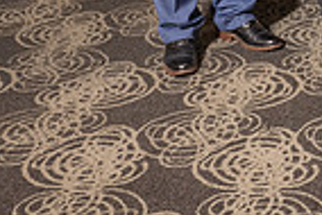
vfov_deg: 10.6
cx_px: 521
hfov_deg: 15.5
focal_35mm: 119
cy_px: -210
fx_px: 1065
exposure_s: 1/200
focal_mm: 24
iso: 800
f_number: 4
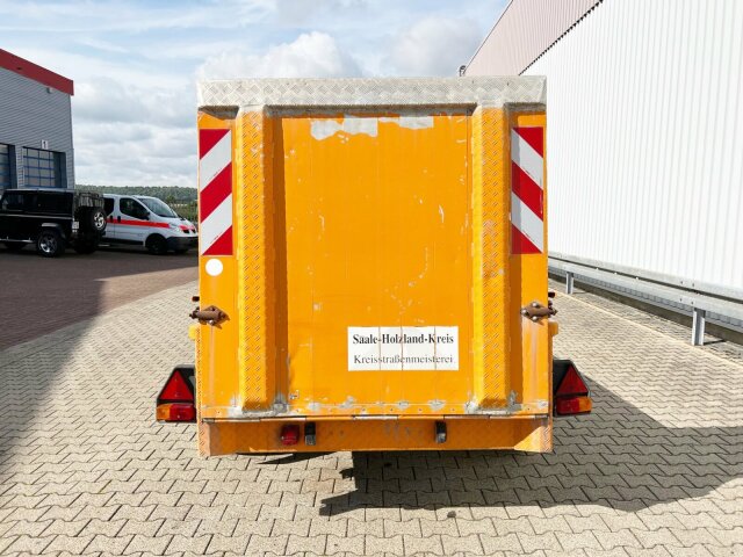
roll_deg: -1.4
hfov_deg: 67.3
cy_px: 278
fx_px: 558
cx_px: 372
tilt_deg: -5.1
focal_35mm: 26
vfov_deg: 53.1
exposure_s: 1/6579
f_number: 1.5
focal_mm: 5.7
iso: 50
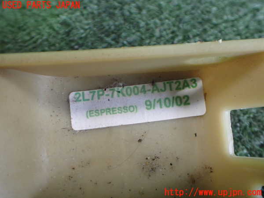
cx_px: 132
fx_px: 229
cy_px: 99
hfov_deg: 60.0
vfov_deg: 46.8
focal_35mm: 30
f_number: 2.3
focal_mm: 5.4
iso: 800
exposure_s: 1/125
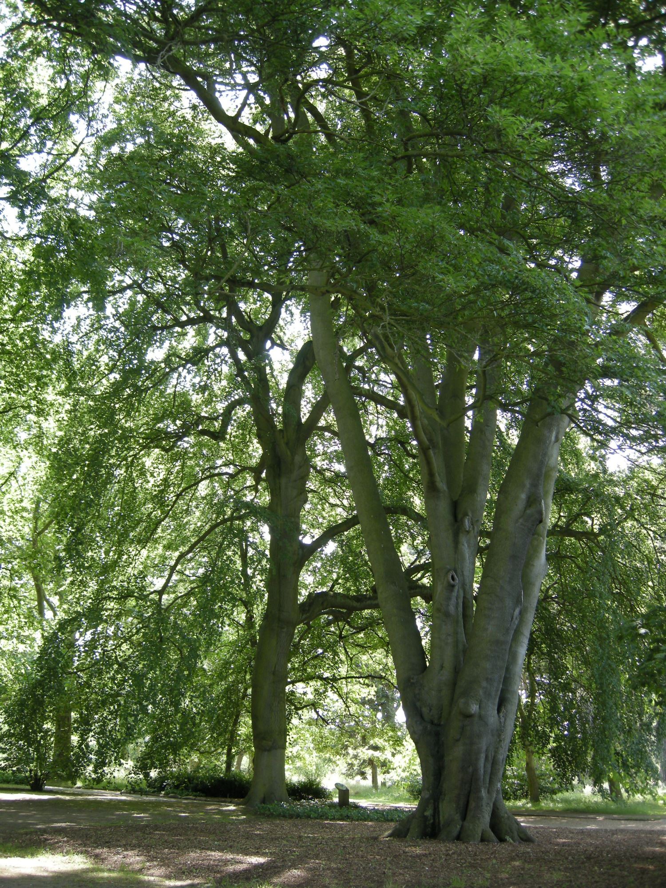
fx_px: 898
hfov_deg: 40.7
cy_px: 444
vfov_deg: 52.6
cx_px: 333
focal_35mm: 35
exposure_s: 1/56.5
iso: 71
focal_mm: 7.5
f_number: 2.7
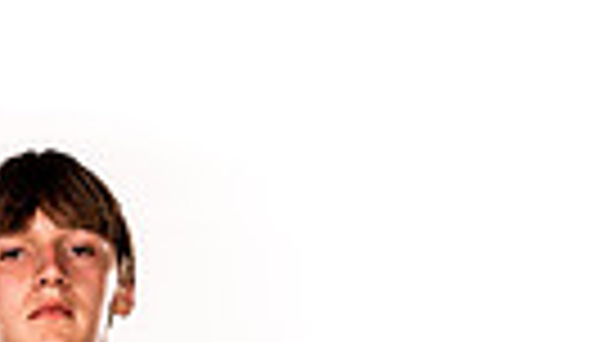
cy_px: 972
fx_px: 2919
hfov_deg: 11.8
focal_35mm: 181
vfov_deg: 6.2
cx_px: -5
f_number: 8
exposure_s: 1/400
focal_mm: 52
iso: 800
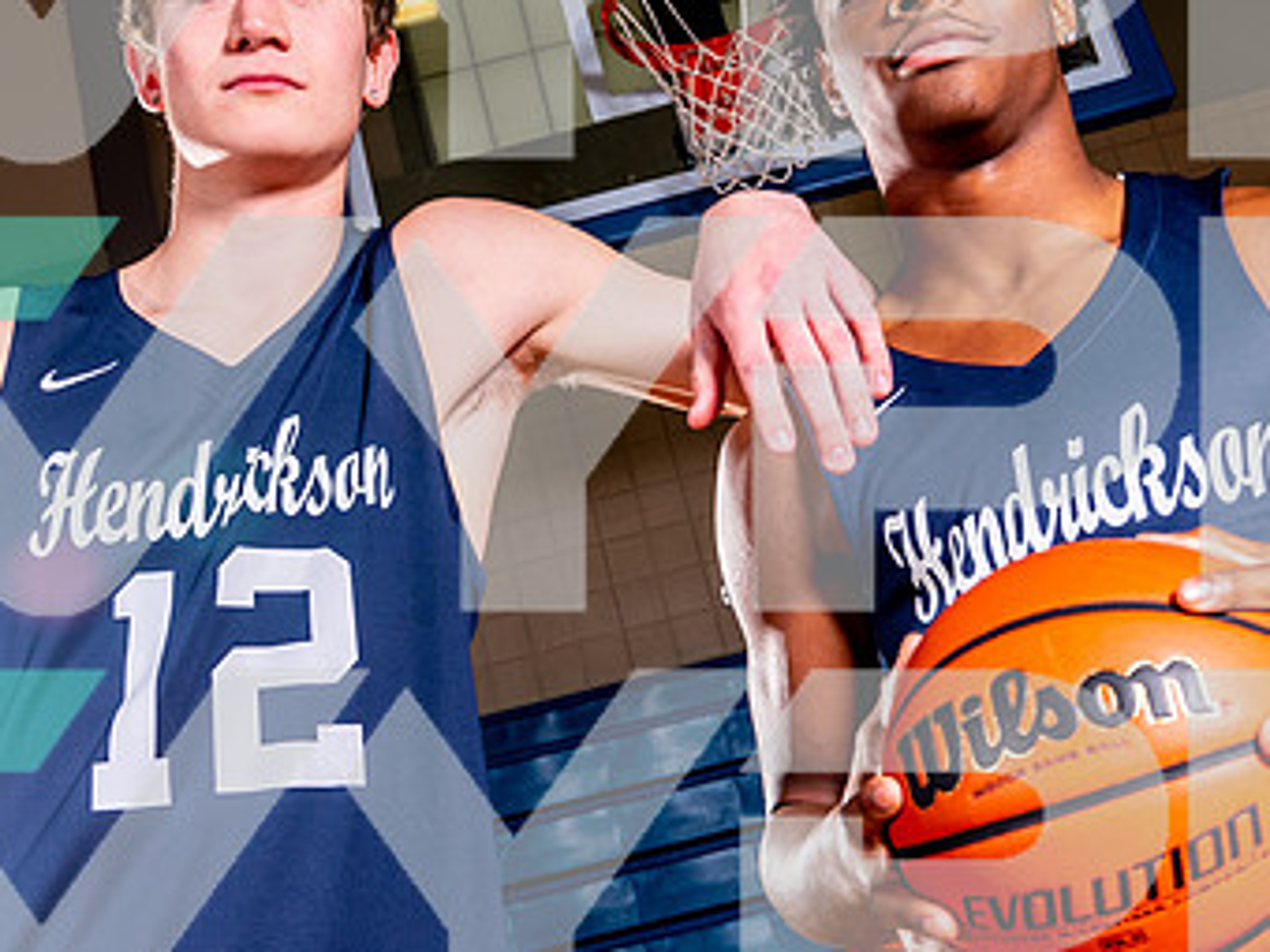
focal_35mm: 51
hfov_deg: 37.4
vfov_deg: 28.4
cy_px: 338
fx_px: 1871
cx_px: 562
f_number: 5.6
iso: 100
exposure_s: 1/125
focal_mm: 28
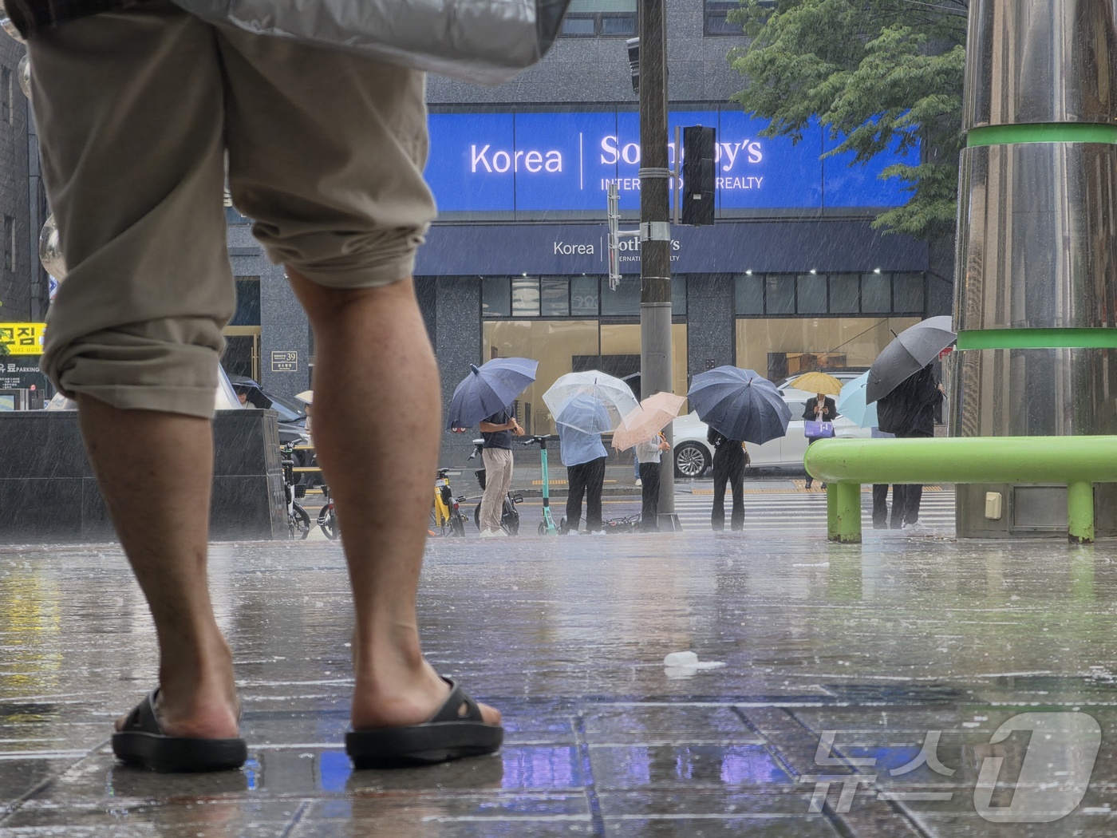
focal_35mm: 115
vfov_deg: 12.9
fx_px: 3711
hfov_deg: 17.1
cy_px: 419
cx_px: 558
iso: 125
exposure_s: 1/120
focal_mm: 18.6
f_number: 2.9
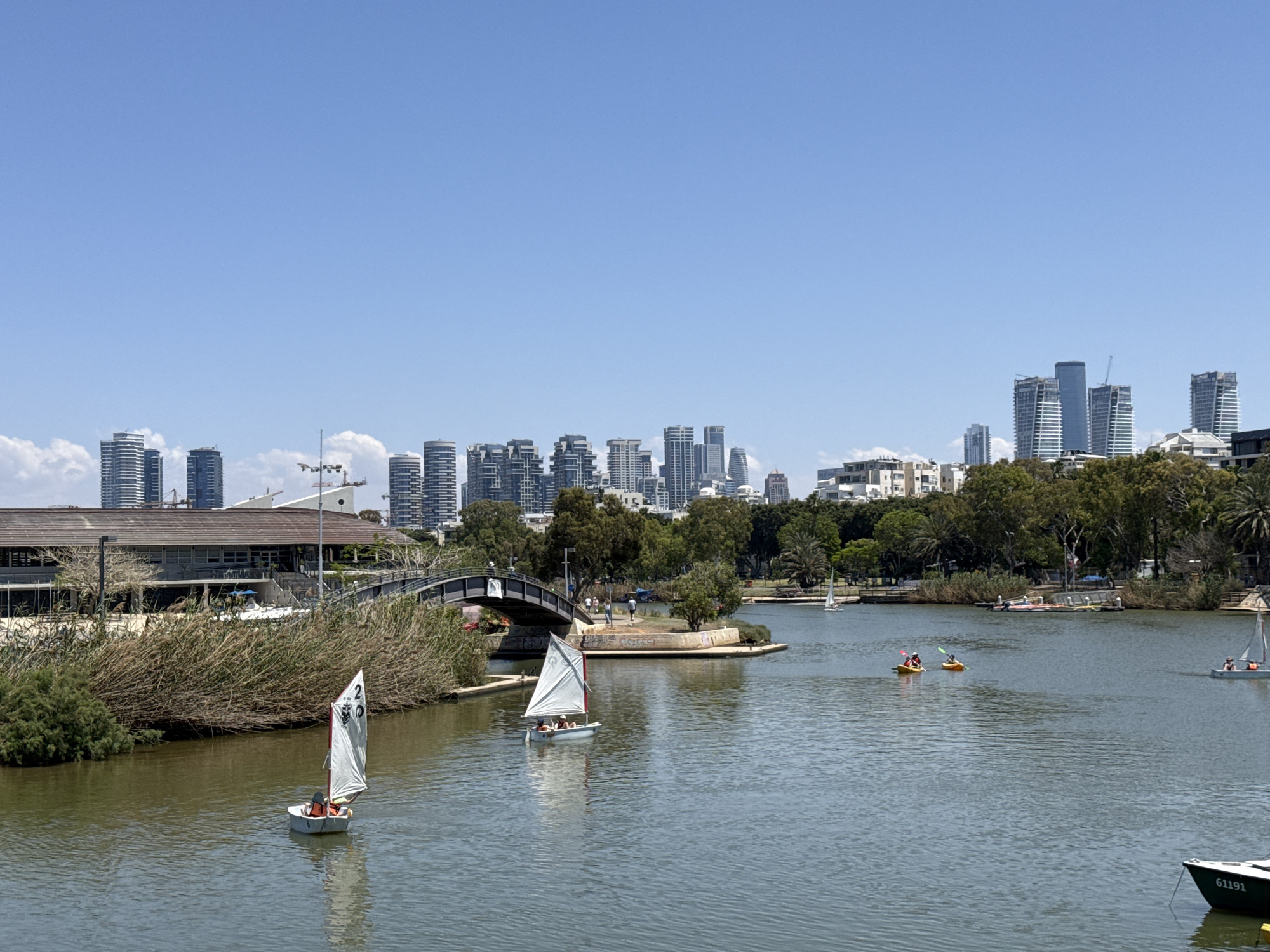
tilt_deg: +2.6
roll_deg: +0.7
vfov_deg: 30.3
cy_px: 476
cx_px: 635
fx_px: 1761
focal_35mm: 48
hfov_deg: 39.7
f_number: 1.78
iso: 64
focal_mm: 6.76
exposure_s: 1/7143
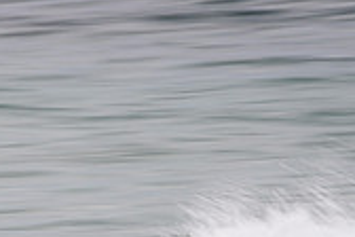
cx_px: -72
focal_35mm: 1724
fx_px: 16999
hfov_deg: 1.2
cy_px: 361
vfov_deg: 0.8
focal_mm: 500
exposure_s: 1/20
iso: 64
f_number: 14
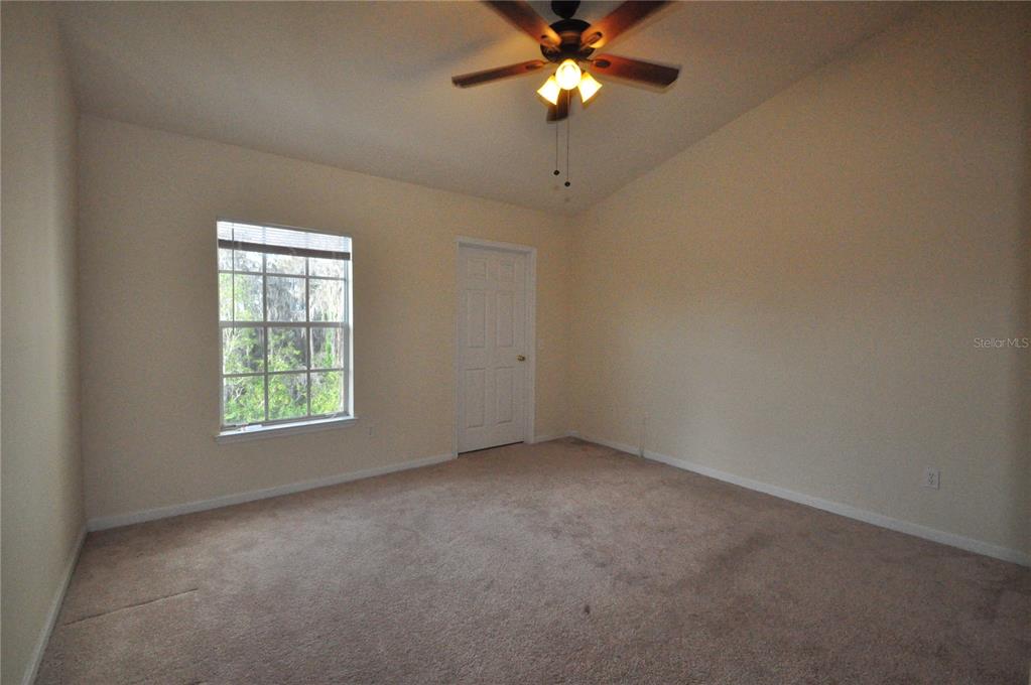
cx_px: 516
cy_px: 342
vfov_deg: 77.2
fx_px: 429
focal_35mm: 15
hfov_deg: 100.4
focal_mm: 10
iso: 3200
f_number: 11
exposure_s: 1/200
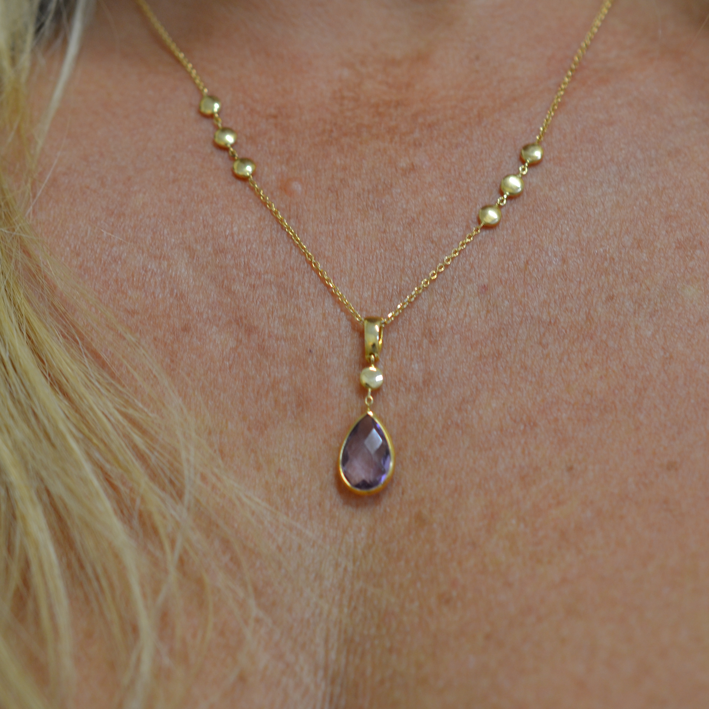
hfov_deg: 20.4
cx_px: 361
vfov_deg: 20.4
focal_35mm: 85
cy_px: 363
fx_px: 1970
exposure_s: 1/60
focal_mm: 40
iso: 400
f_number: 4
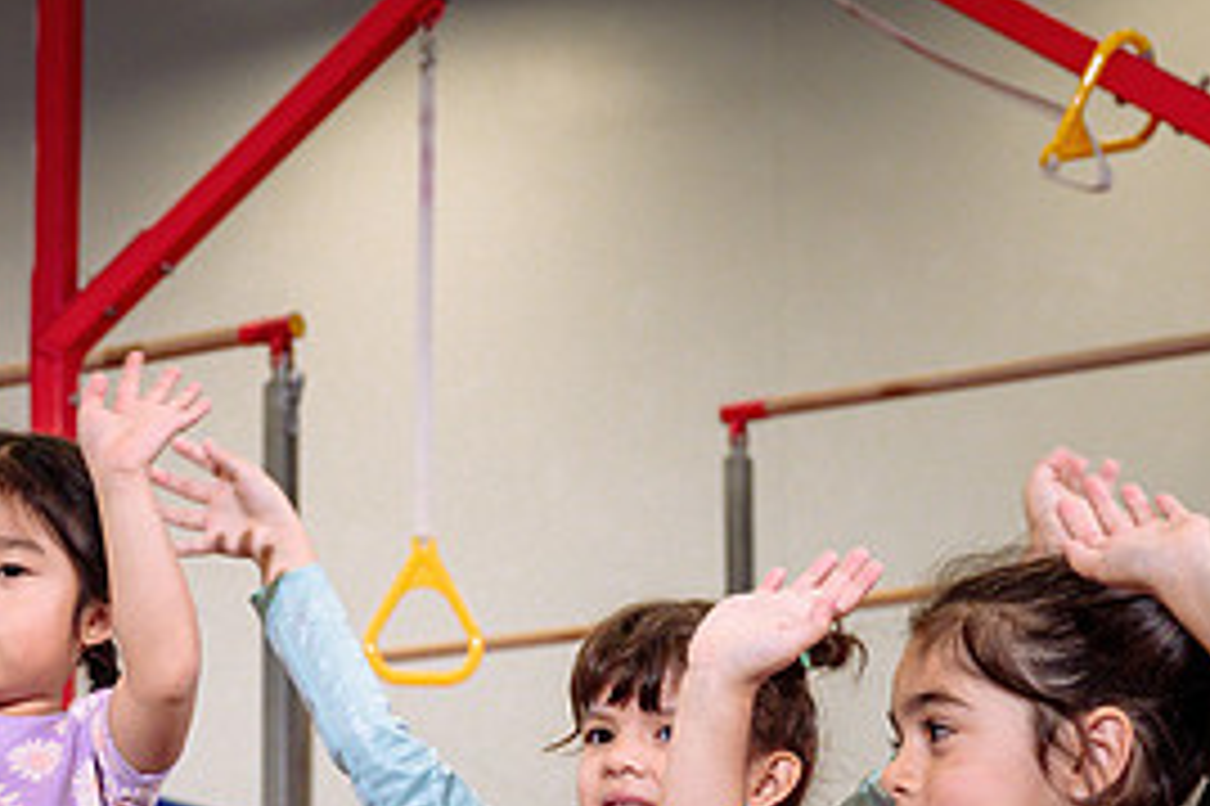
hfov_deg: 18.4
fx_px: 3728
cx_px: 601
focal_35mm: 111
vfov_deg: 12.2
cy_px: 707
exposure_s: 1/400
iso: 1600
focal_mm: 39
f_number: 3.5
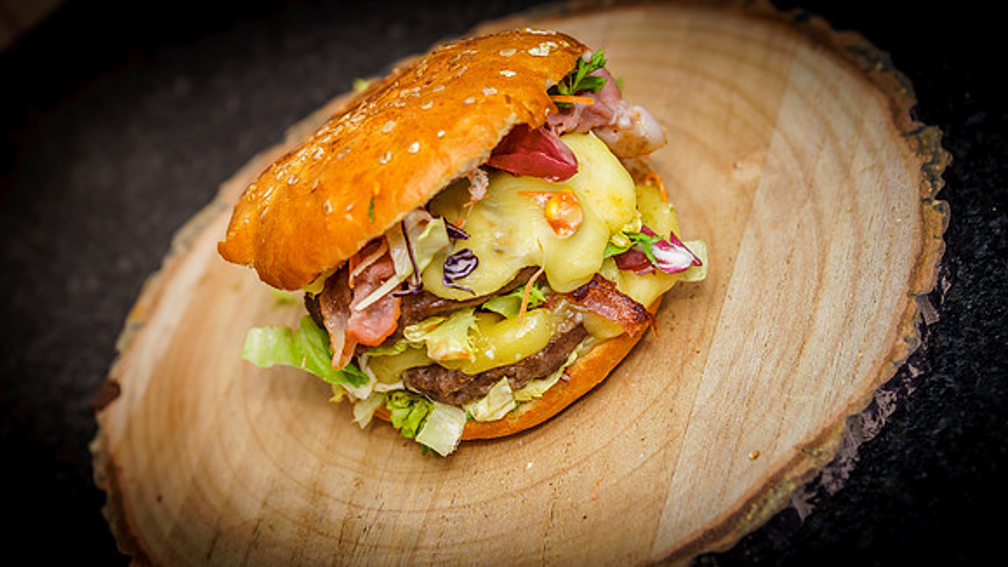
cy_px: 306
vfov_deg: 15.0
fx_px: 2149
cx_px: 511
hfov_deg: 26.4
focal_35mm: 80
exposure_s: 1/250
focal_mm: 70
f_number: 4
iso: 100
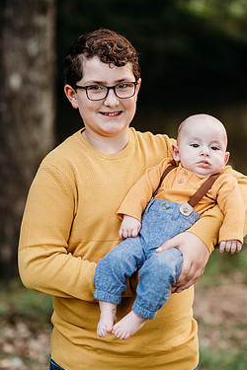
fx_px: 1050
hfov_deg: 13.4
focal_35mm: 102
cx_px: 131
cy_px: 197
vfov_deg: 20.0
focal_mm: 85
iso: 125
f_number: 2.2
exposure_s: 1/200
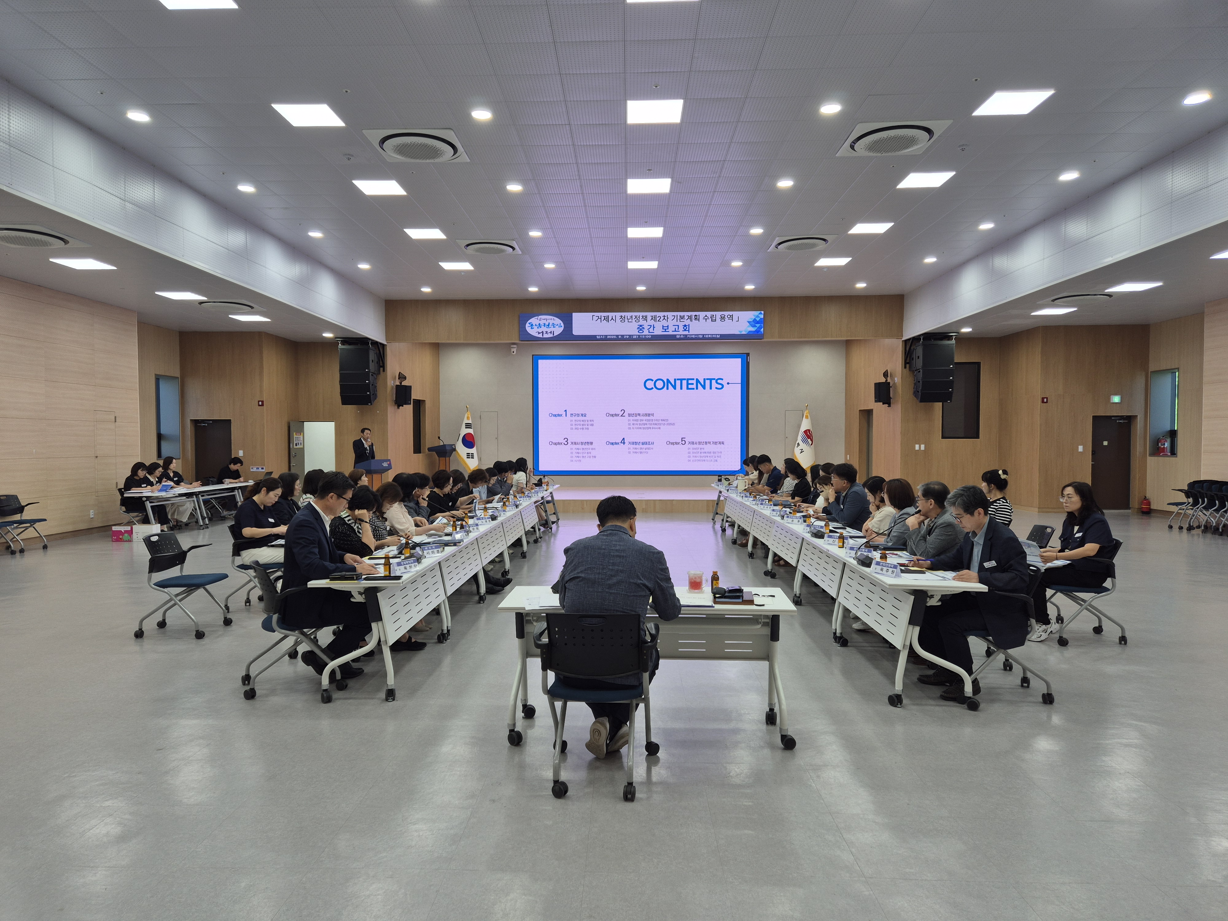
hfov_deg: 73.9
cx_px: 614
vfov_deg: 58.9
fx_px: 816
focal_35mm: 23
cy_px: 460
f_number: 1.8
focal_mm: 5.4
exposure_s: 1/120
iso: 32
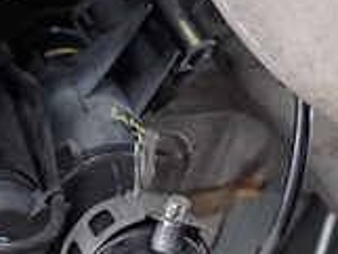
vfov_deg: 14.4
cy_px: 426
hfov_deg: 20.8
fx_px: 909
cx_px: 69
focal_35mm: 93
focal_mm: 4.5
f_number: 2
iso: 250
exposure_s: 1/30
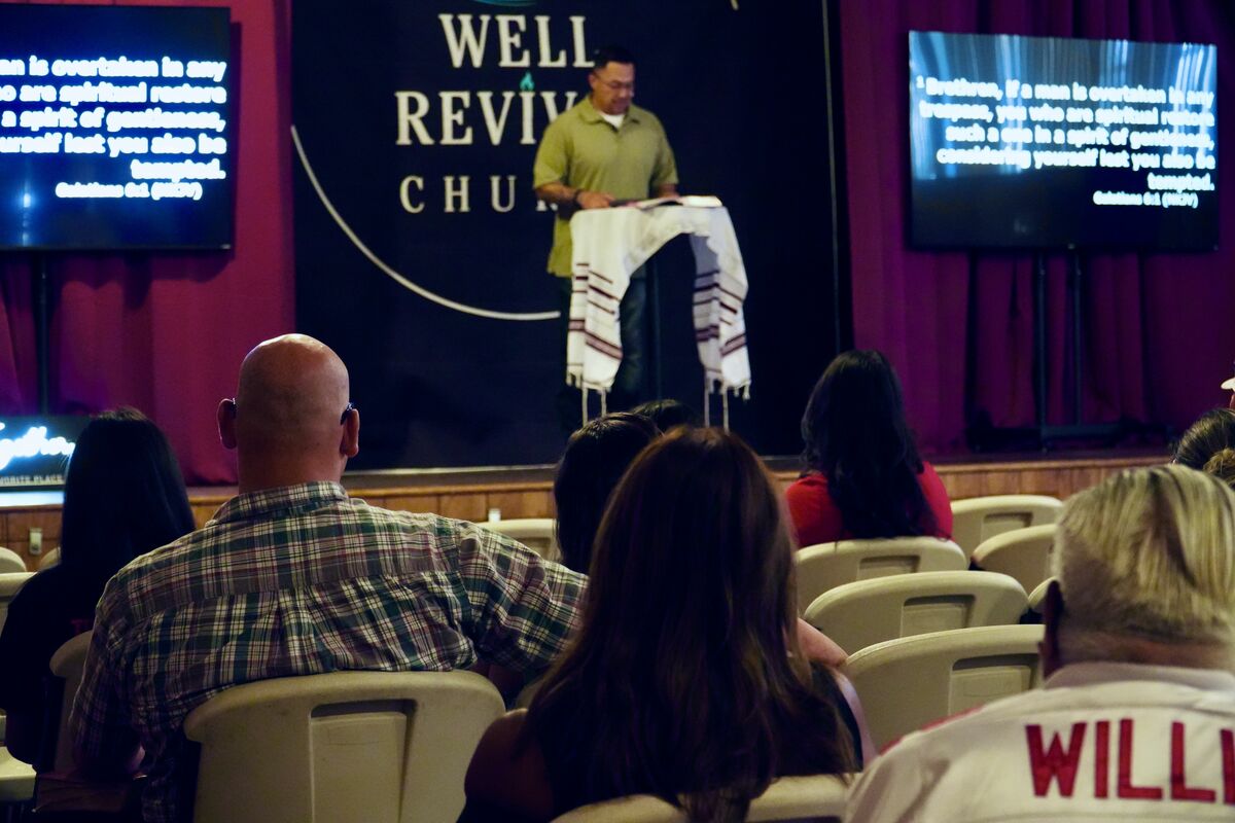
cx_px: 618
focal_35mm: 76
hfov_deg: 26.5
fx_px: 2624
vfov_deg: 17.8
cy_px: 412
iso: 6400
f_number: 4
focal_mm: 51
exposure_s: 1/80
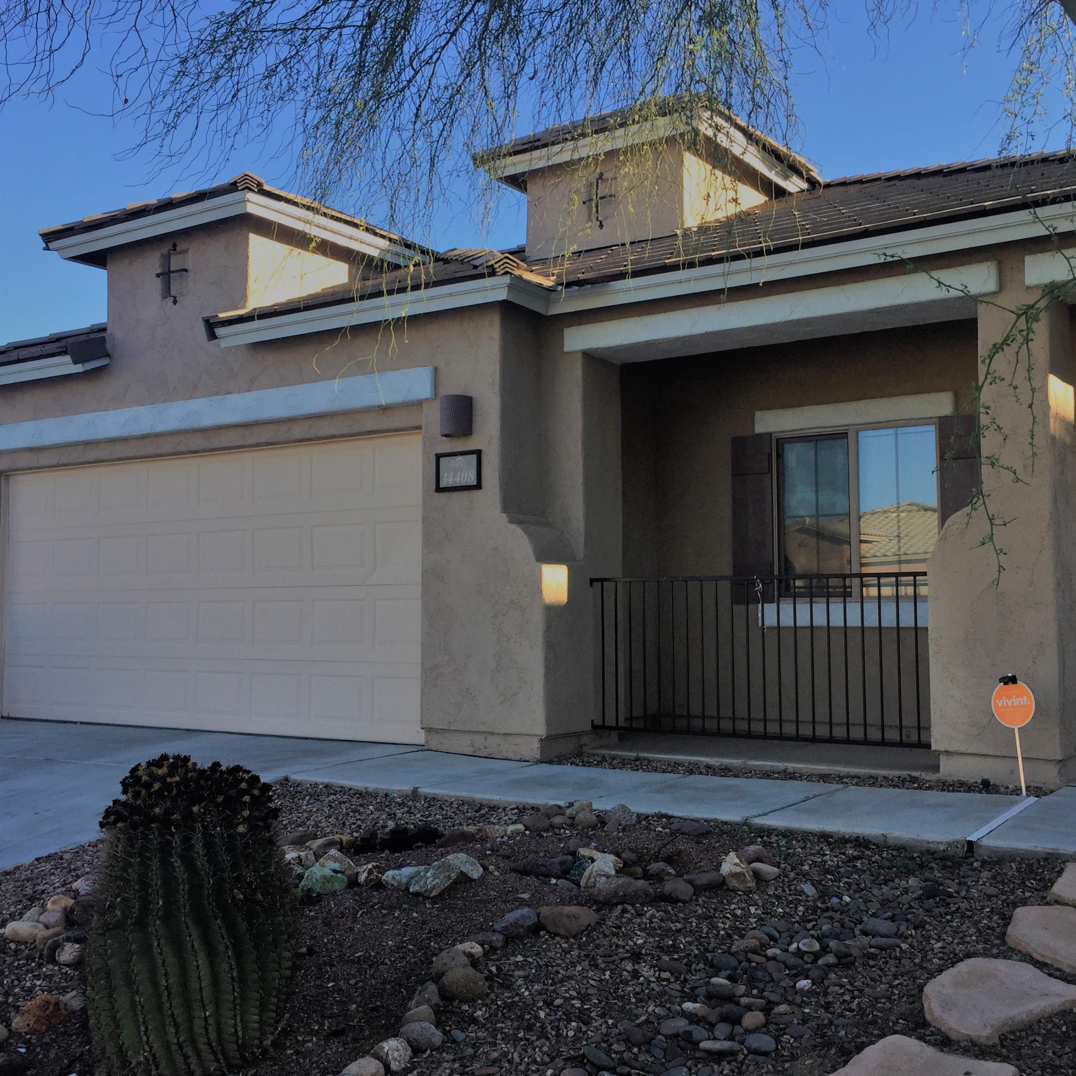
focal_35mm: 35
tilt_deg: +5.0
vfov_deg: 47.2
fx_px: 1231
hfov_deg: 47.2
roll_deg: -0.2
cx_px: 566
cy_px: 529
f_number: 2.2
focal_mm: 4.15
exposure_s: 1/501
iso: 32
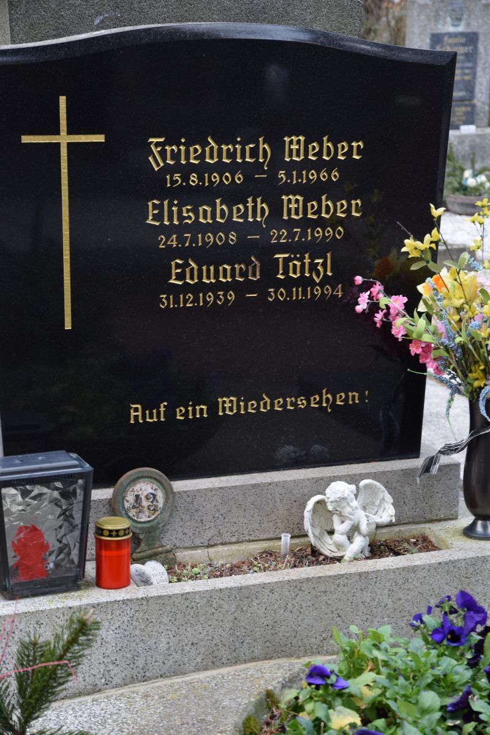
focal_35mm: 78
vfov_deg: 26.0
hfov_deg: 17.5
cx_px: 245
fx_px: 1592
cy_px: 368
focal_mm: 52
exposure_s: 1/125
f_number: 5.6
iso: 400
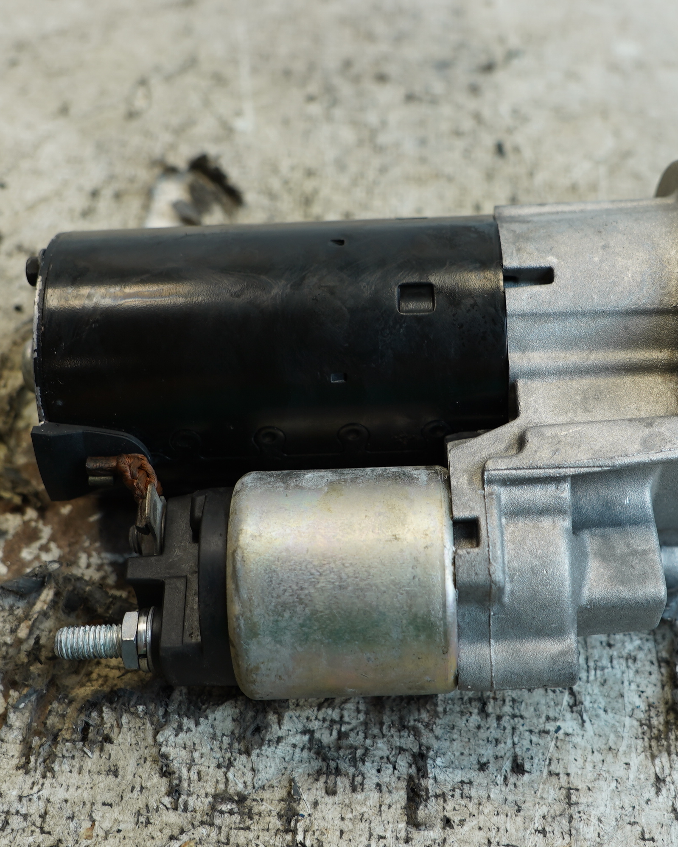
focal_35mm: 48
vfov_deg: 38.8
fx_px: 1204
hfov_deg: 31.4
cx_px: 392
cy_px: 424
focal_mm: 23
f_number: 4
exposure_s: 1/60
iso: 160
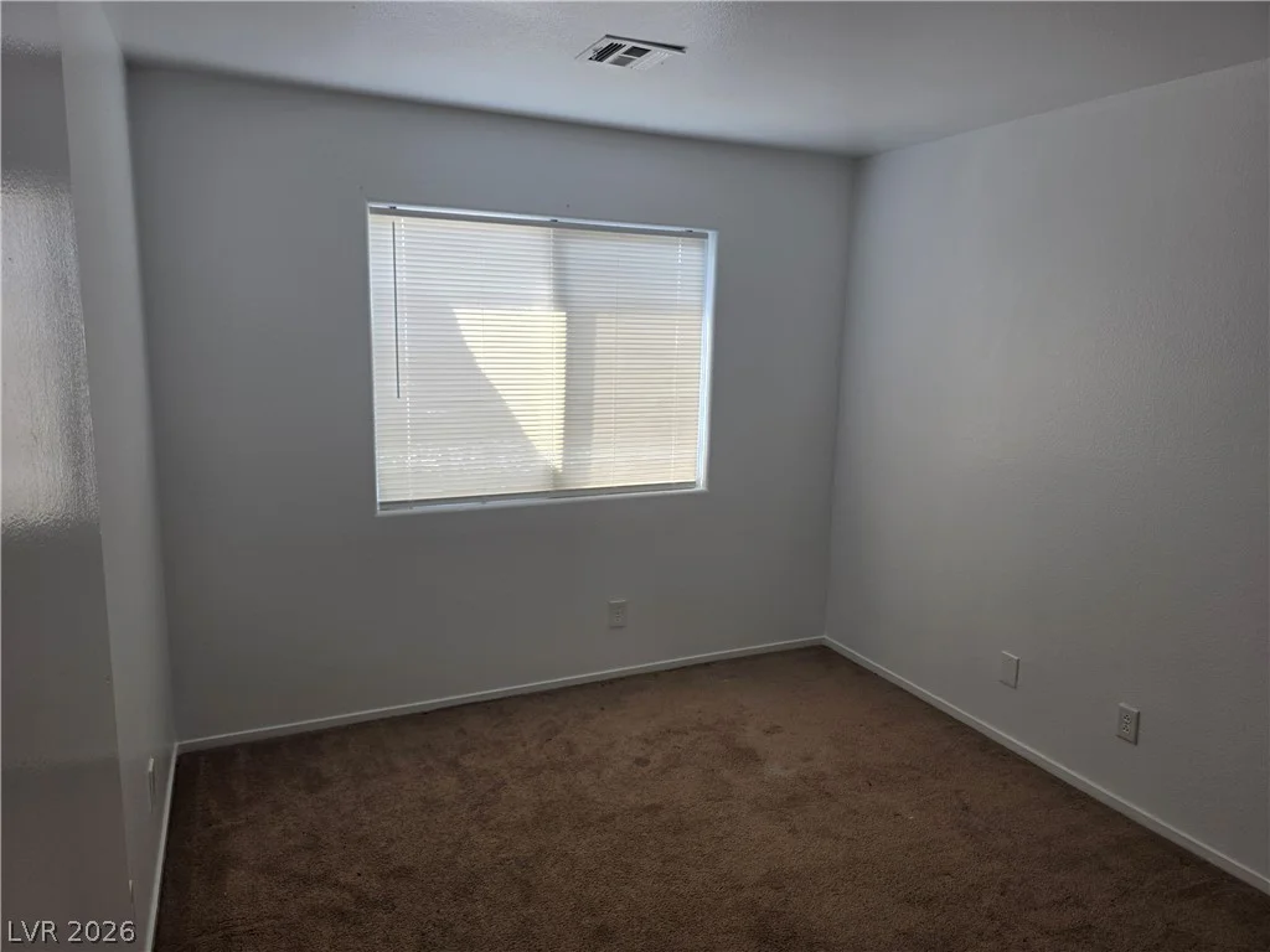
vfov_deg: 58.9
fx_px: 844
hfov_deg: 73.9
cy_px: 476
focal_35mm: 23
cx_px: 635
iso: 80
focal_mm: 6.3
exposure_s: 1/180
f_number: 1.7
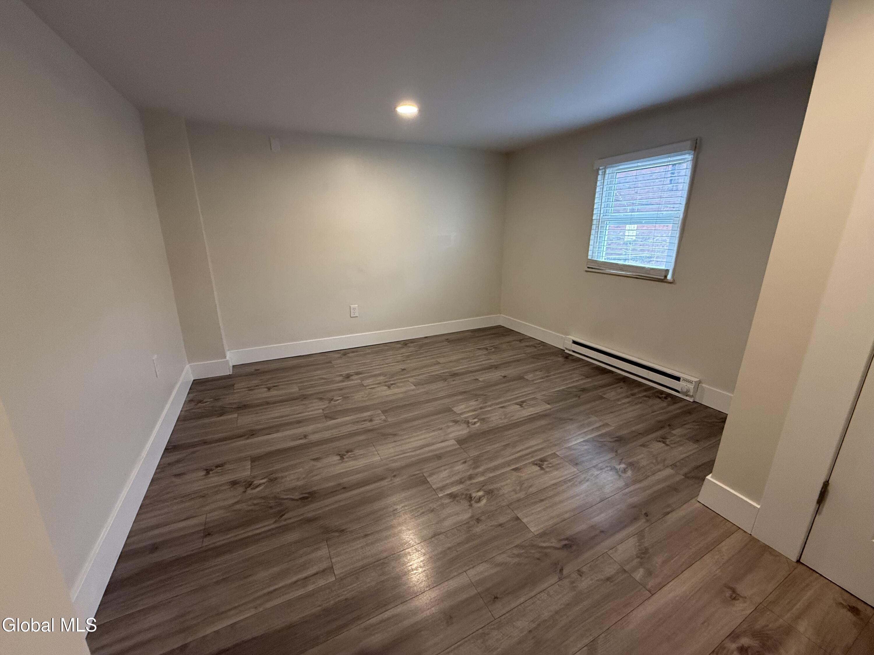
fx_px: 353
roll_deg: +0.9
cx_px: 437
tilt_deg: -16.3
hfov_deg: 102.1
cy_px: 328
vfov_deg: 85.7
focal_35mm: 14
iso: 320
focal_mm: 2.22
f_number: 2.2
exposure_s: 1/120
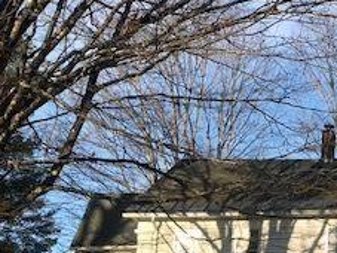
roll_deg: +1.8
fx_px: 769
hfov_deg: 22.3
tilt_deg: +14.9
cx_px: 429
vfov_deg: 18.4
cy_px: 211
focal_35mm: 79
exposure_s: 1/1546
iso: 20
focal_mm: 3.99
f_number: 1.8
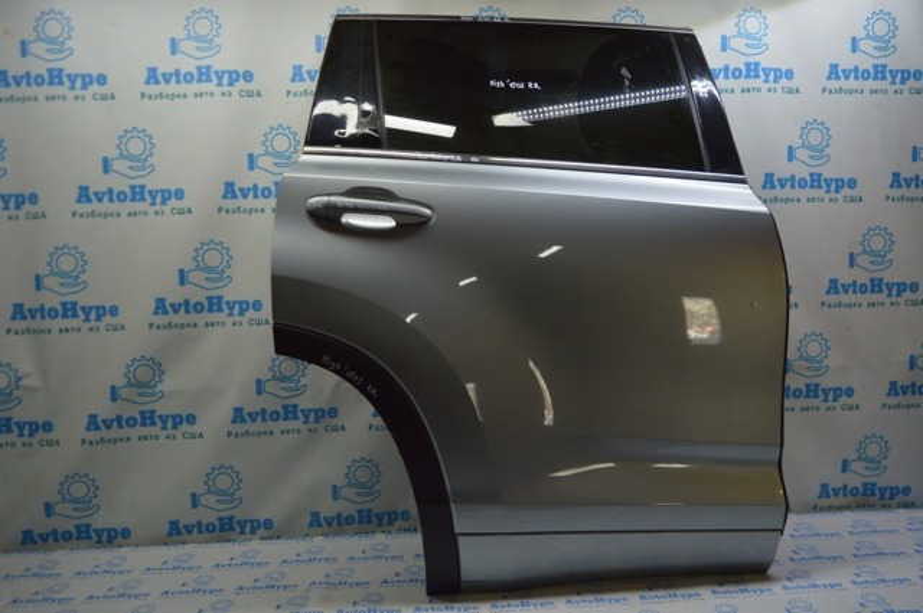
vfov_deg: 47.8
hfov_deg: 67.4
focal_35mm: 27
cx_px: 462
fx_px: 691
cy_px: 306
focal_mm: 18
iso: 400
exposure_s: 1/200
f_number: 3.5
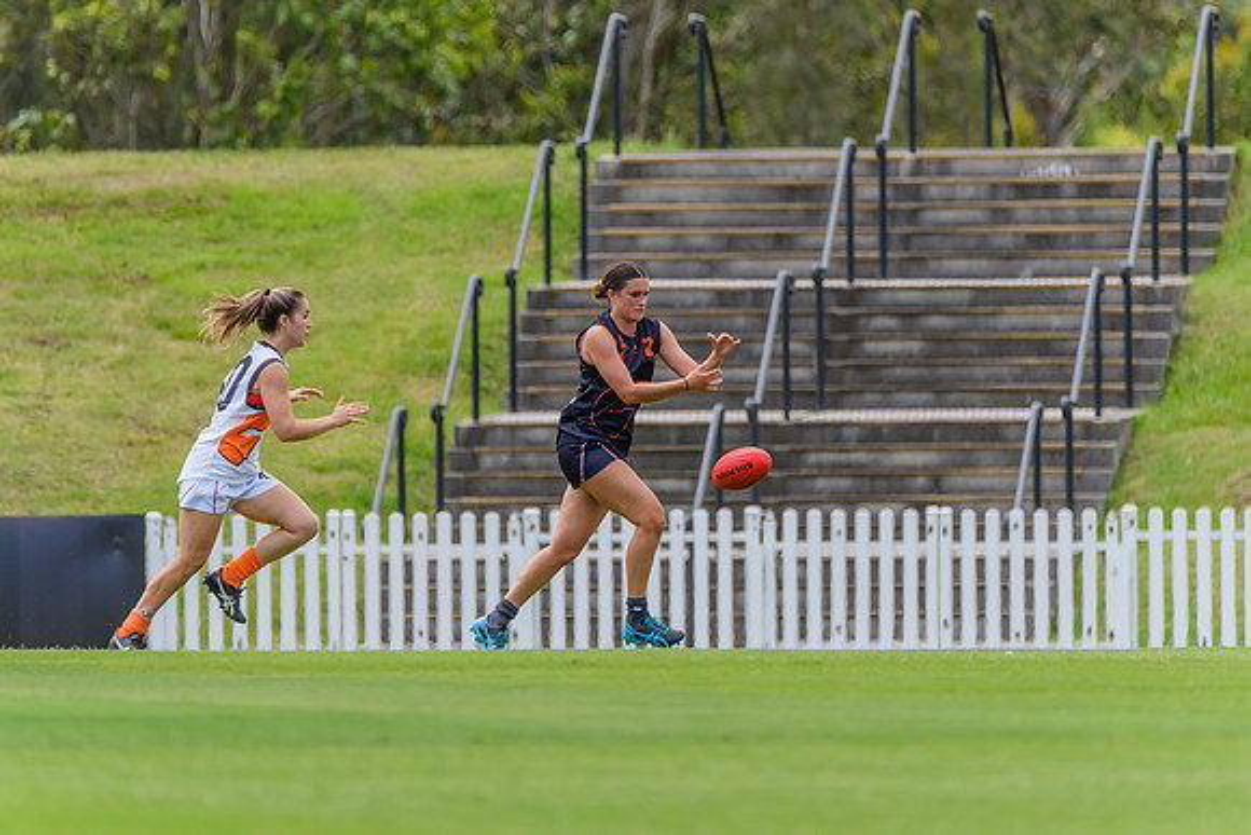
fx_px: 25977
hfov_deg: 2.8
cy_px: 377
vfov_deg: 1.8
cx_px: 625
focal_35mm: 747
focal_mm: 600
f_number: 7.1
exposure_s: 1/1600
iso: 800
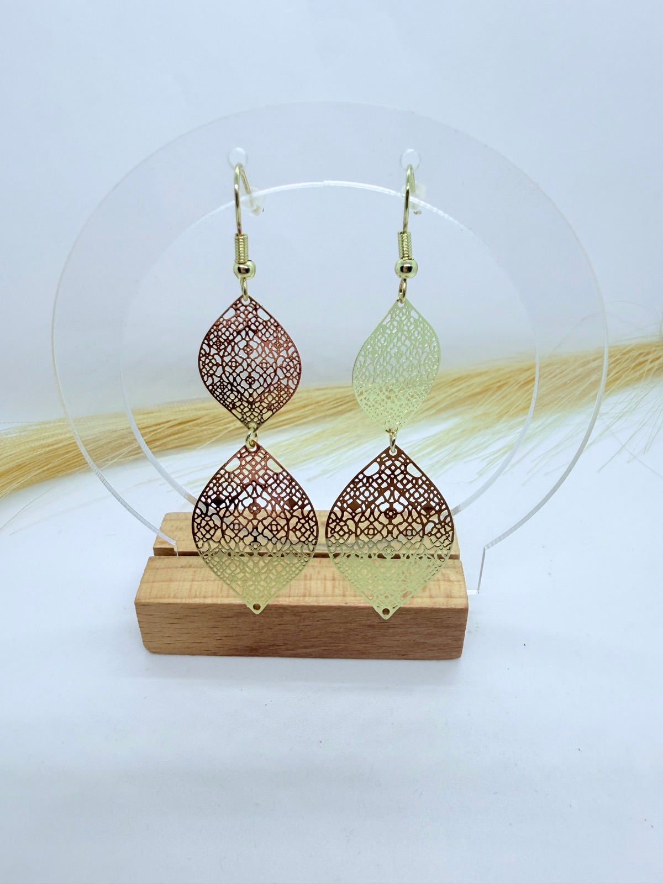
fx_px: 613
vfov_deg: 71.6
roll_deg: -0.4
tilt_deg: -31.5
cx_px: 332
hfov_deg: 56.8
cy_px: 442
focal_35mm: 24
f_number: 2.2
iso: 40
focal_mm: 2.22
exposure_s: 1/121
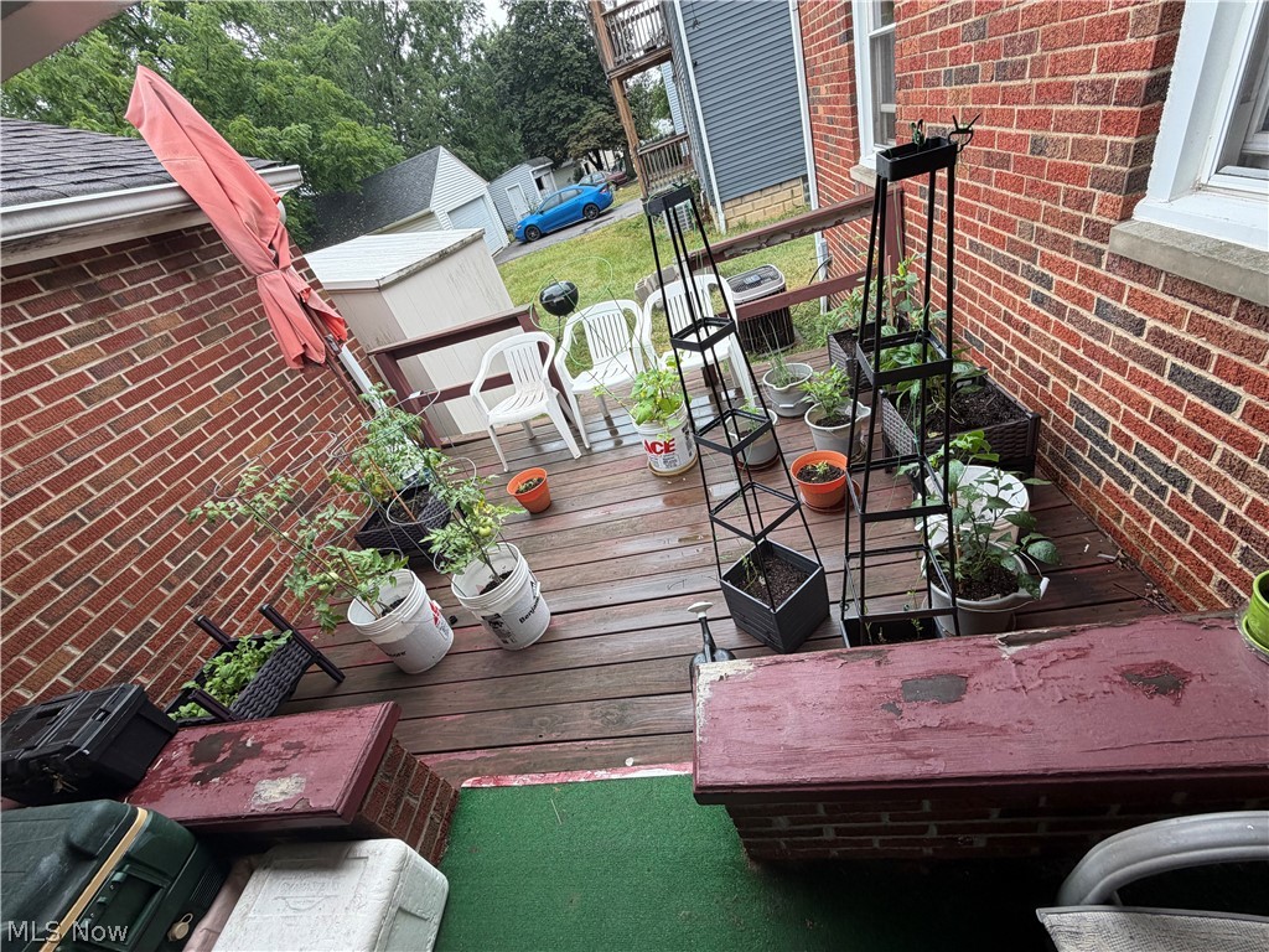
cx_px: 634
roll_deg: +21.7
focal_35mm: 14
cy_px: 476
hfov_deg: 102.1
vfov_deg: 85.7
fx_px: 513
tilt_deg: -32.5
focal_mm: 2.22
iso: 40
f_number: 2.2
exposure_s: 1/172
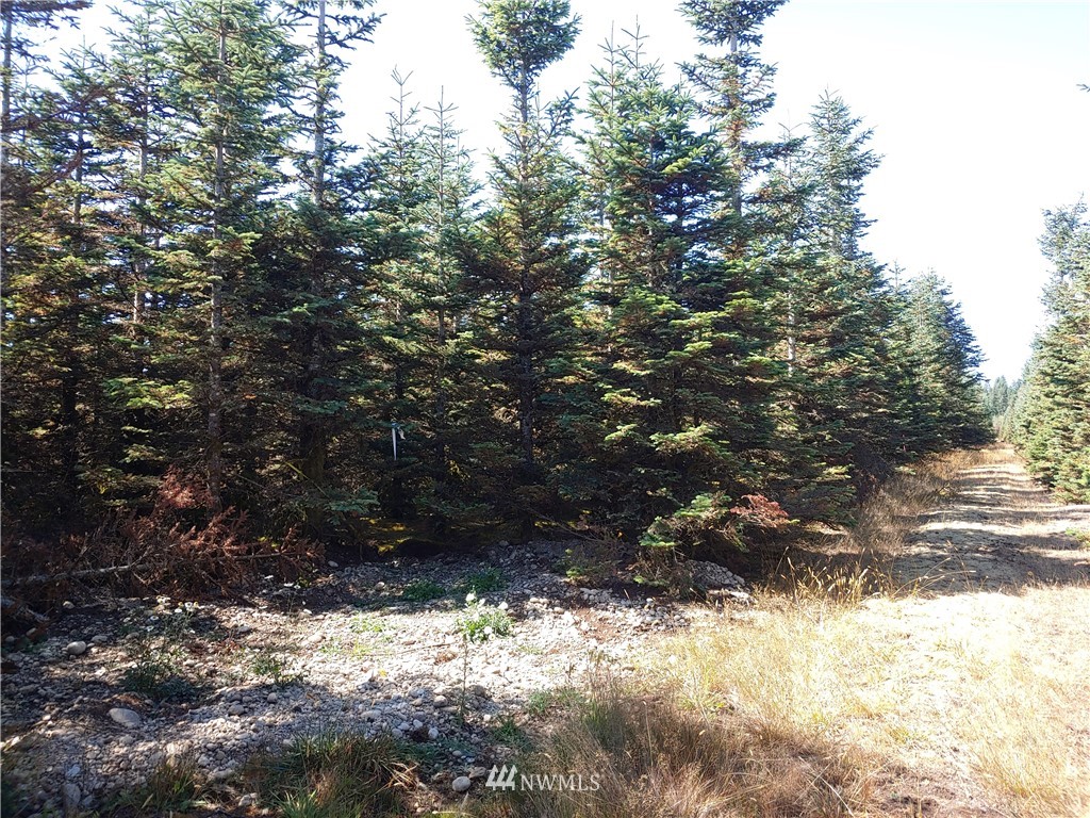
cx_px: 545
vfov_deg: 54.9
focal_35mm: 25
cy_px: 409
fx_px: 787
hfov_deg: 69.4
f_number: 1.5
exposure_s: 1/386
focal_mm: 4.23
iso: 50
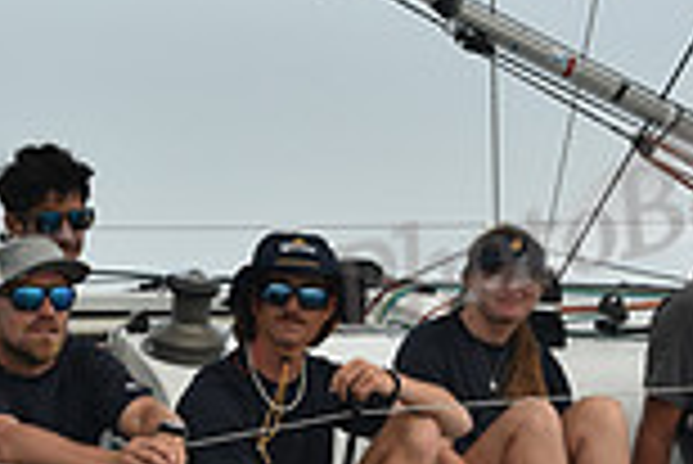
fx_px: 5087
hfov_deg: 7.8
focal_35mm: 264
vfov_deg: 5.2
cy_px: 516
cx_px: 104
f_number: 6.3
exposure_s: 1/640
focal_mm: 70
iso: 250
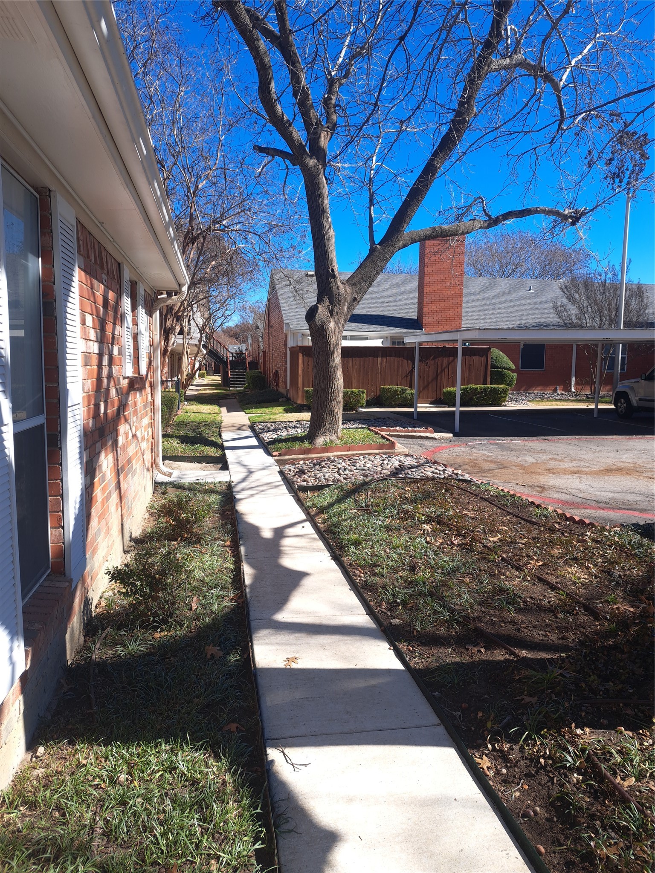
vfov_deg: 71.6
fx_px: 606
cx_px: 328
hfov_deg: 56.8
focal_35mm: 24
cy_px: 436
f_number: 1.8
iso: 50
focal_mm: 5.23
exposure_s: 1/402
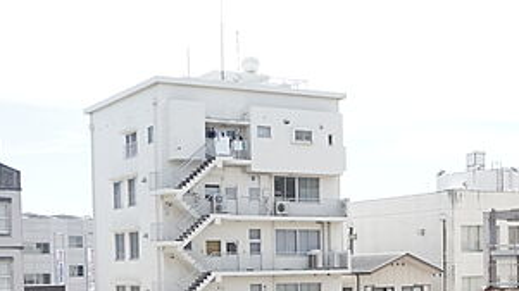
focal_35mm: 72
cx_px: 322
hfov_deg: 29.2
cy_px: 317
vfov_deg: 16.3
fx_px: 991
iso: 2500
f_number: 6.7
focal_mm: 23
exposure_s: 1/4000
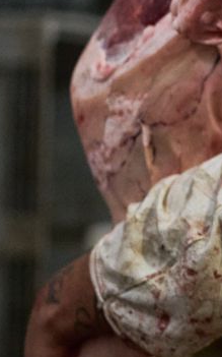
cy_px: 97
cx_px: 625
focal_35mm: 208
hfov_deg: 5.9
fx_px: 2016
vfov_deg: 10.1
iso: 2000
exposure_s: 1/800
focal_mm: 35
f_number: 1.4
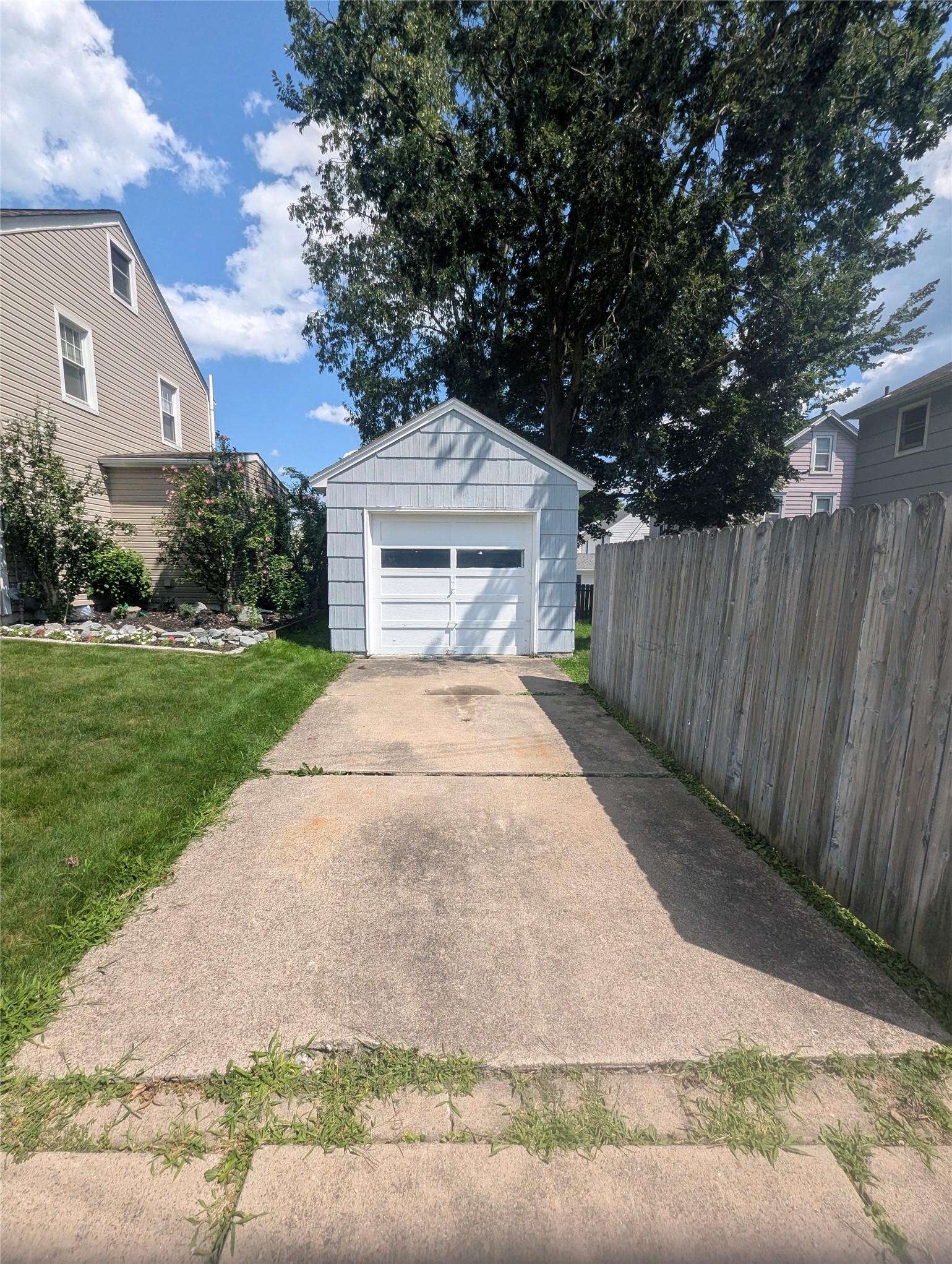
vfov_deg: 106.1
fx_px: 475
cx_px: 476
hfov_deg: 90.1
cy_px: 632
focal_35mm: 13
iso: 46
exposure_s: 1/1634
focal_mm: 1.95
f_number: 2.2
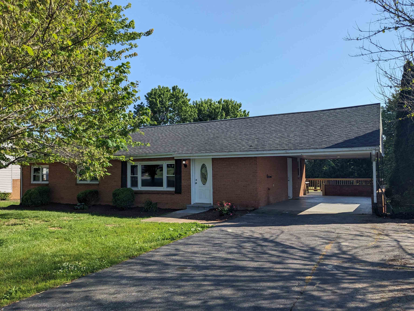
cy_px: 156
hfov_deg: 65.3
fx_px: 323
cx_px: 207
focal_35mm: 27
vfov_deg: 51.4
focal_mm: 4.38
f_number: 1.73
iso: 60
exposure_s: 1/2924
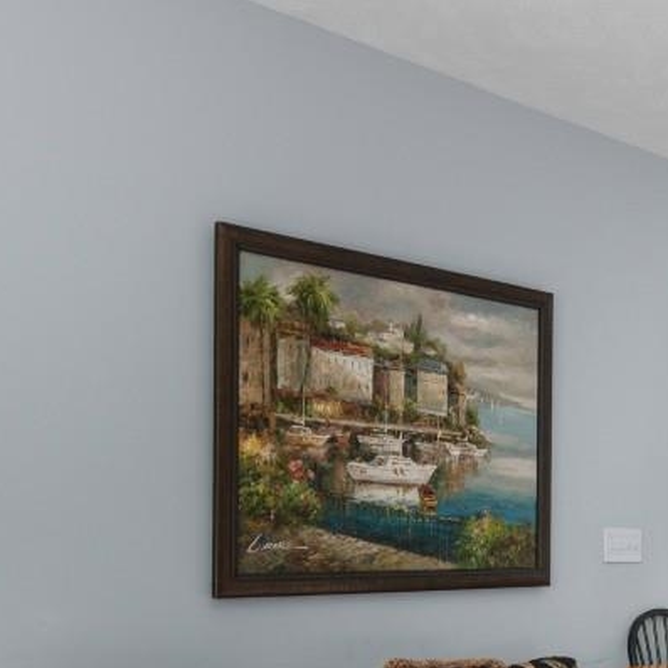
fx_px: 1135
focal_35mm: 52
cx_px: 535
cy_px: 530
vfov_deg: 32.0
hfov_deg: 31.9
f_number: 4.5
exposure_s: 1/6
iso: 100
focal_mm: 10
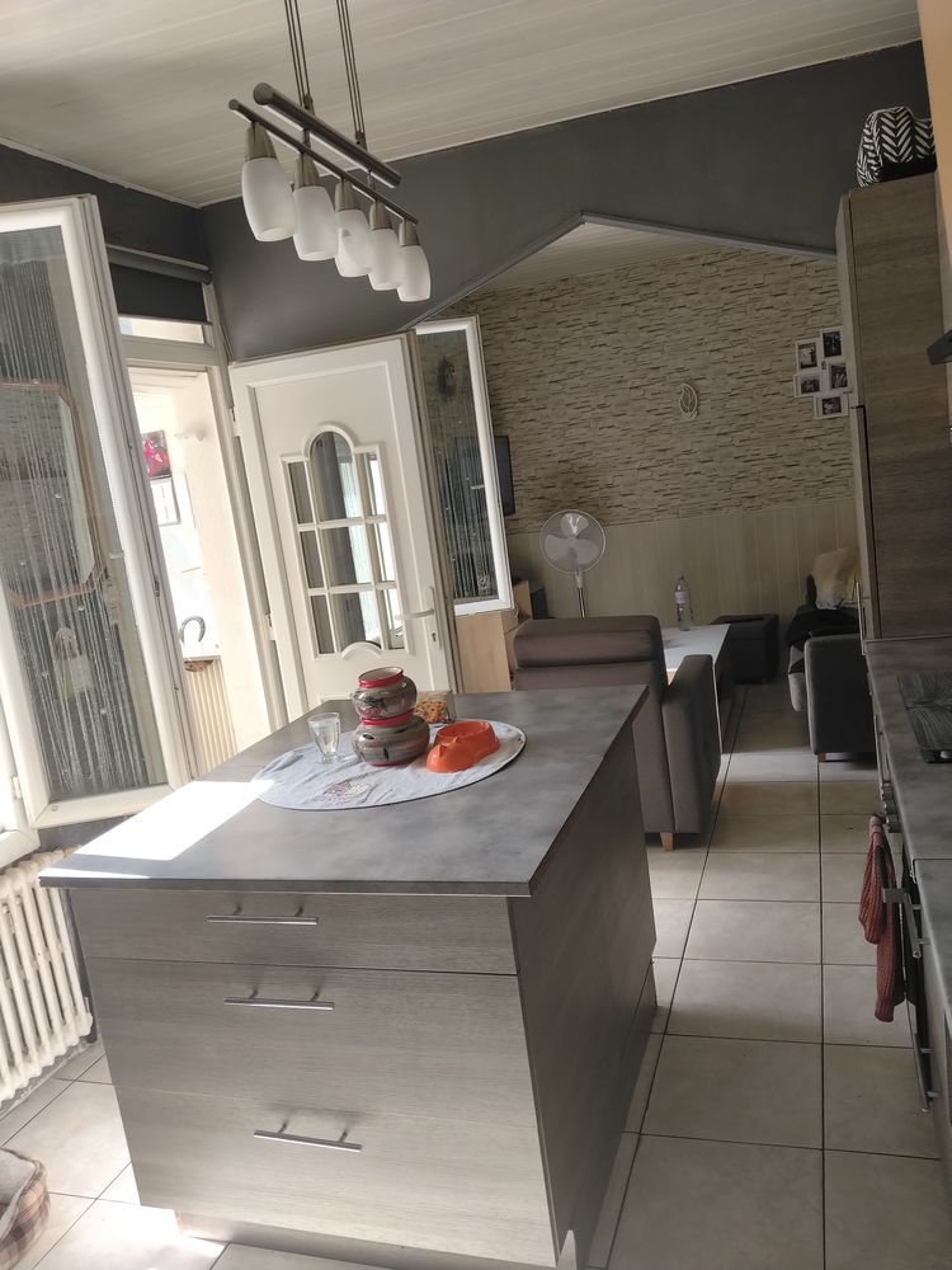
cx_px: 476
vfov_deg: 65.3
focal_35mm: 27
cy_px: 635
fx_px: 990
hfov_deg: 51.4
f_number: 1.8
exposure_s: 1/100
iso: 170
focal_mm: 4.05
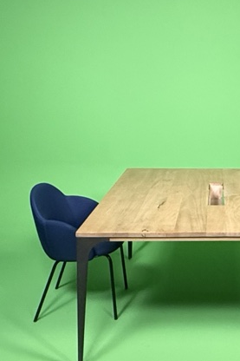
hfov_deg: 26.2
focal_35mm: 49
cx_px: 232
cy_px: 115
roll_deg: -0.2
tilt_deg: -7.1
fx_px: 490
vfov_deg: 39.8
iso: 320
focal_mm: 2.22
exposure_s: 1/82
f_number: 2.2
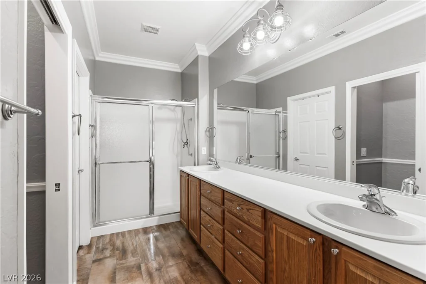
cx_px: 213
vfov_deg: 70.5
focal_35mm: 17
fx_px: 201
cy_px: 142
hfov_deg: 93.3
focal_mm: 17
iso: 400
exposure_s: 1/6
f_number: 8
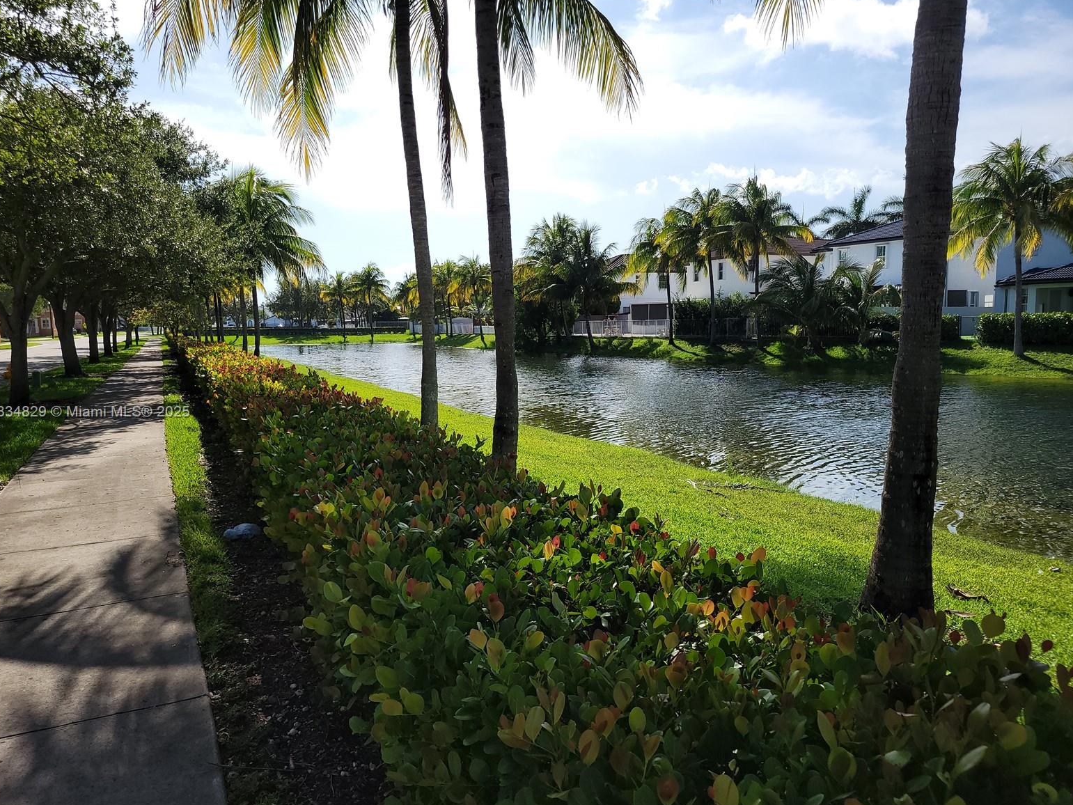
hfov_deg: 65.3
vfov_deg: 51.4
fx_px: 837
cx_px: 524
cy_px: 413
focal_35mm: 27
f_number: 1.8
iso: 40
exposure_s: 1/2450
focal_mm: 5.4
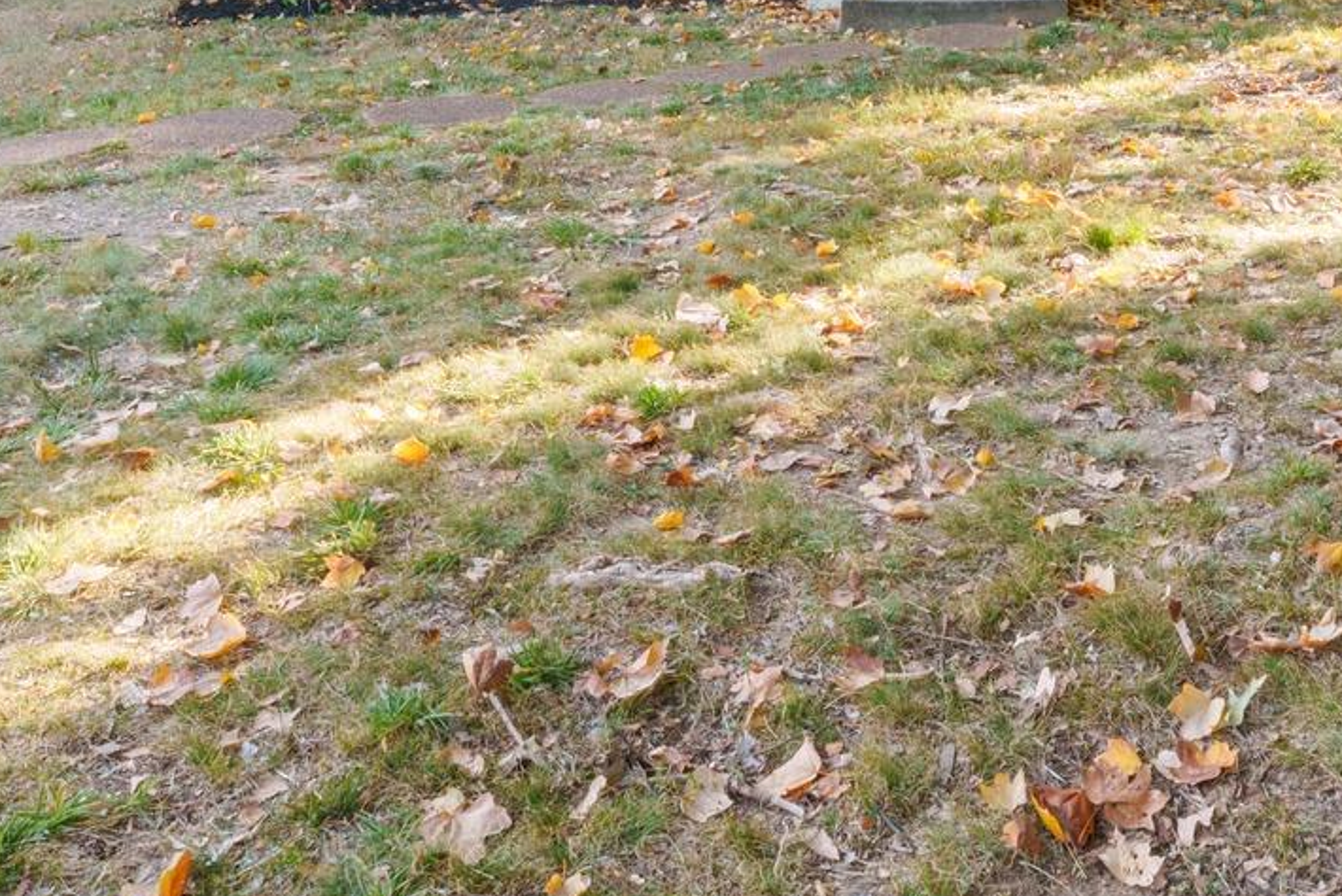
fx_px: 1529
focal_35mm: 41
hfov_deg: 46.2
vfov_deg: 29.4
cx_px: 955
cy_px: -94
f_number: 22
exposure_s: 1/1.67
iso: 160
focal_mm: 14
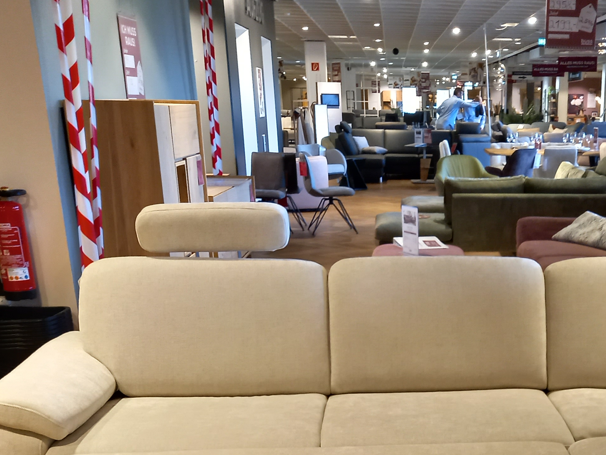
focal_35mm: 52
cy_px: 448
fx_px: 910
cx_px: 481
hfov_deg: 35.7
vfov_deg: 26.6
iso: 200
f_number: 2
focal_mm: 4.6
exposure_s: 1/50
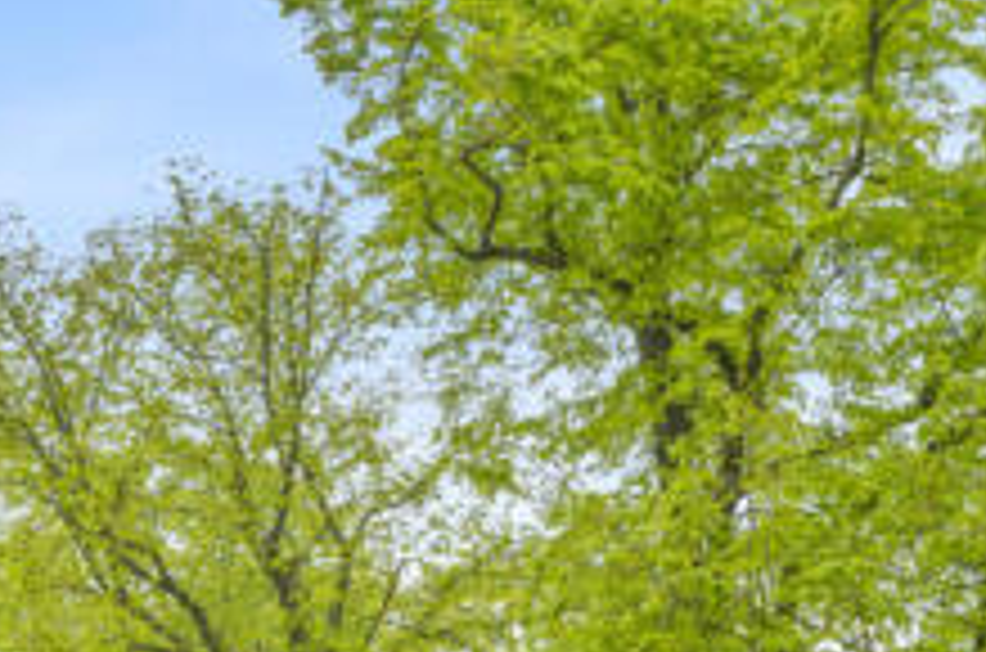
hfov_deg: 37.9
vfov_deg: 24.2
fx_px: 1435
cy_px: 683
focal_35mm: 52
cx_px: 495
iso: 250
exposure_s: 1/30
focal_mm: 17.5
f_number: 8
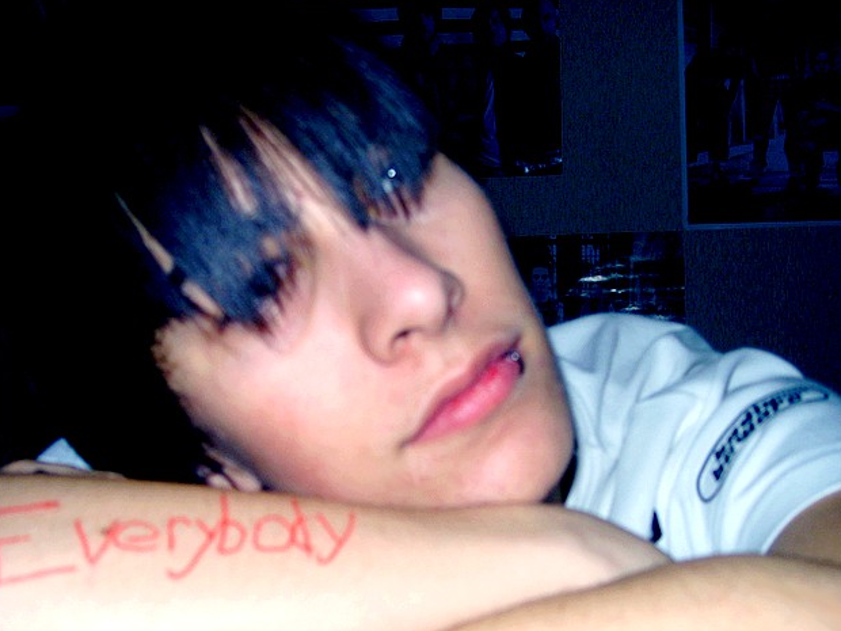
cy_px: 377
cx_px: 393
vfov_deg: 29.6
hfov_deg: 38.9
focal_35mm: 49
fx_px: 1190
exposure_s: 1/30
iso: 50
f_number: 2.8
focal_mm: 7.8
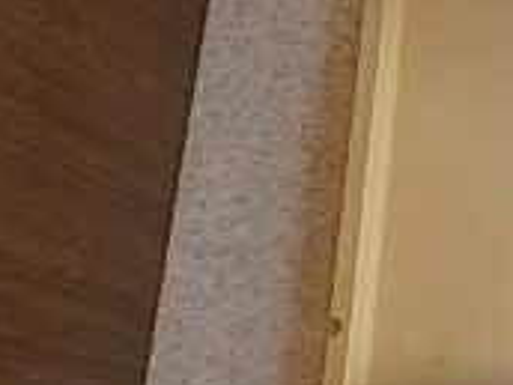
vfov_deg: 18.6
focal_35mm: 78
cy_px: 45
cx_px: 778
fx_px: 1156
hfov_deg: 21.0
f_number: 3.5
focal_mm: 3.7
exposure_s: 1/30
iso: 250
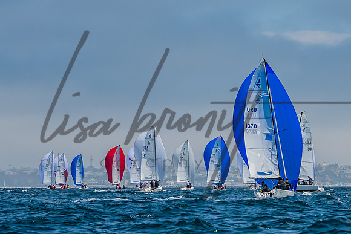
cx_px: 230
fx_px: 2470
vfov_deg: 5.4
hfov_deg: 8.1
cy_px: 90
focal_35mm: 253
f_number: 6.3
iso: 400
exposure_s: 1/2500
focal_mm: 120
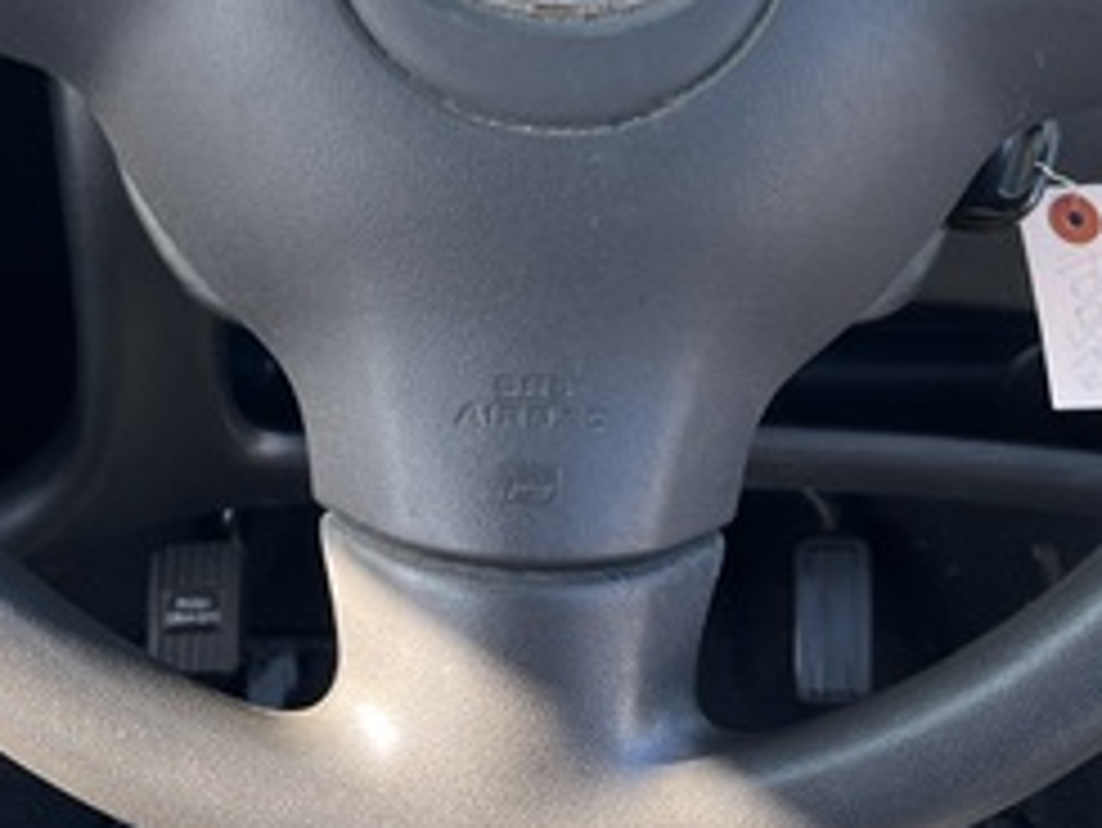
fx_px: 2166
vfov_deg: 20.6
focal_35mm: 68
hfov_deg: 28.5
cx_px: 531
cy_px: -76
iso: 40
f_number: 1.6
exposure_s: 1/183
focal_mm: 5.1
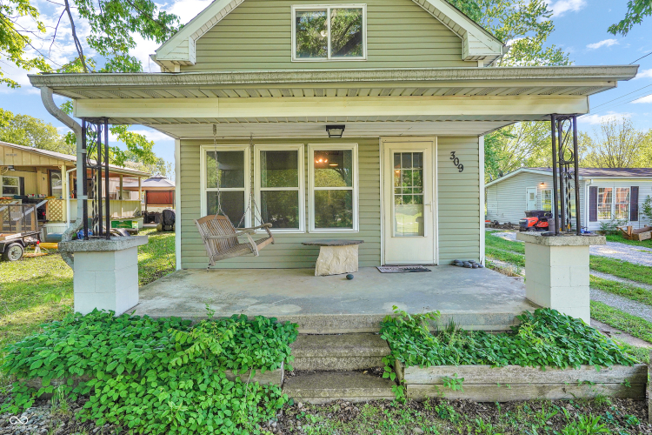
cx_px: 326
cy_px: 218
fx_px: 335
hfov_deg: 88.4
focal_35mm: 18
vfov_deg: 65.9
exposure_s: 1/320
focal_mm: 18.5
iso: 400
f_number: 9
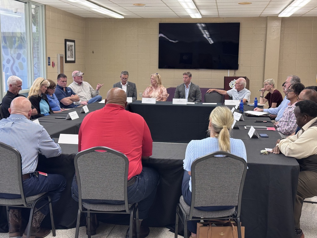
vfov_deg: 30.3
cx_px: 158
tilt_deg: -7.9
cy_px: 119
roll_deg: -0.5
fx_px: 440
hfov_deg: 39.7
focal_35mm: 48
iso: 64
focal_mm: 6.76
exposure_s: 1/60
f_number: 1.78
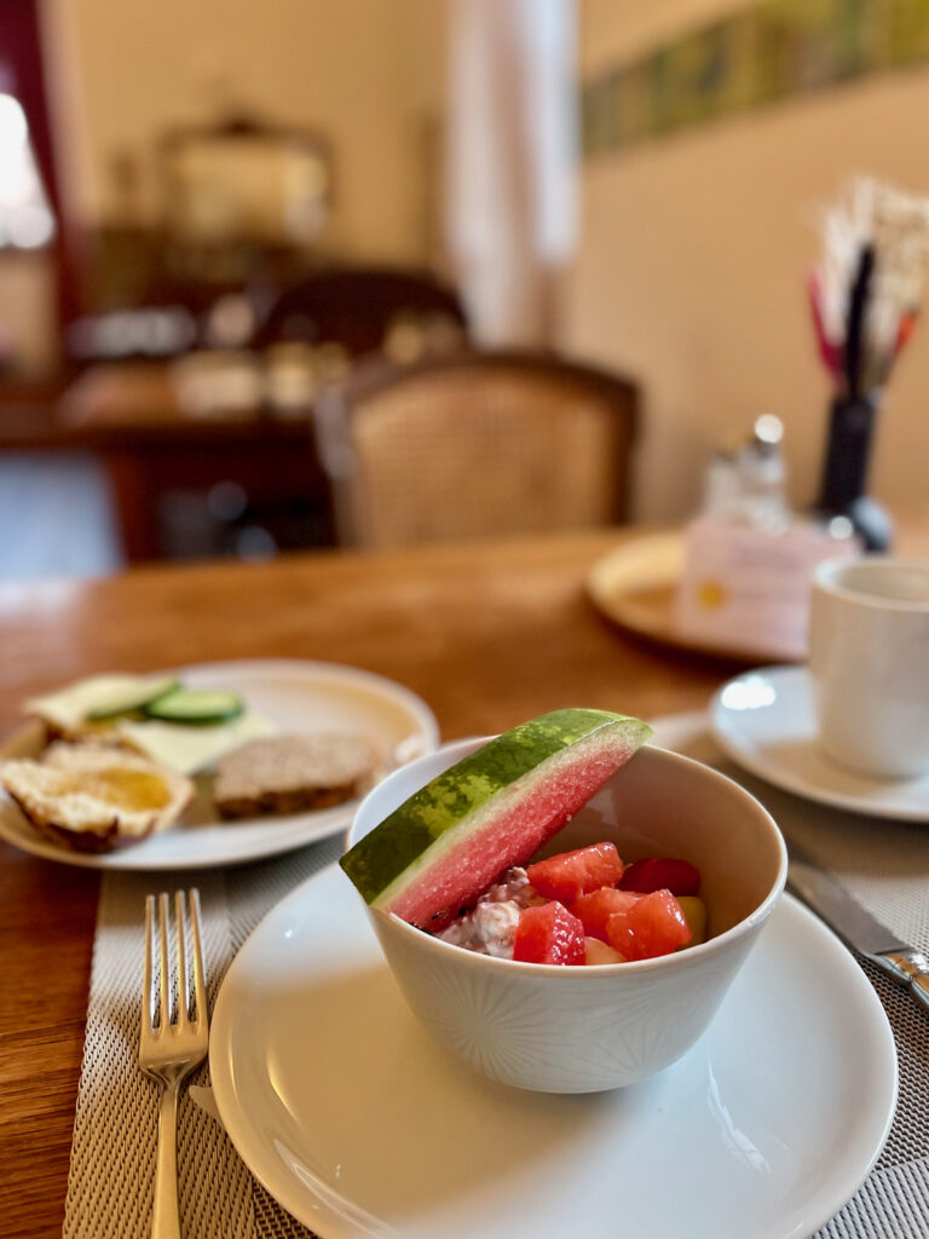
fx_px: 930
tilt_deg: -19.8
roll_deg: +1.6
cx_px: 464
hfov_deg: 53.1
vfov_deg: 67.3
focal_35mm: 26
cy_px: 620
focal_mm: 5.1
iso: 320
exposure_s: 1/50
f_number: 1.6
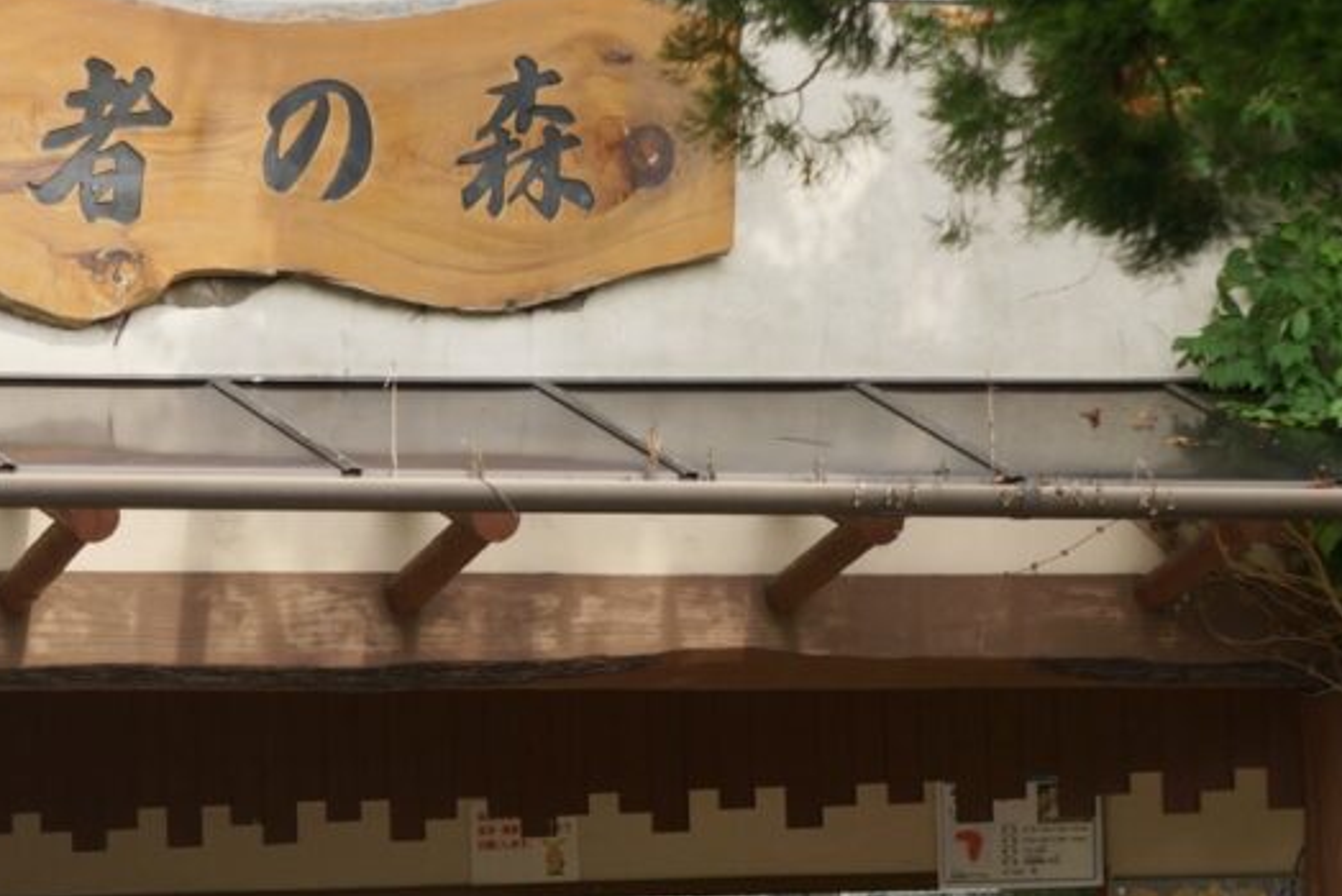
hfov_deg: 8.9
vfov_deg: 6.0
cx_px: 277
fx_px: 8584
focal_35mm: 230
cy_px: 676
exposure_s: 1/250
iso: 100
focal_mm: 67
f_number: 6.3
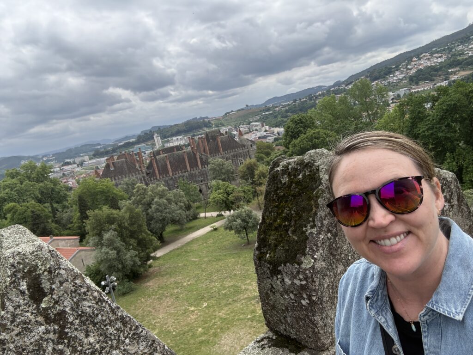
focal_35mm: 23
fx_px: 314
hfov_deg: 73.9
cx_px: 236
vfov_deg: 58.9
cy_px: 178
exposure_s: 1/1080
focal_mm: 2.69
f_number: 1.9
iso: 40
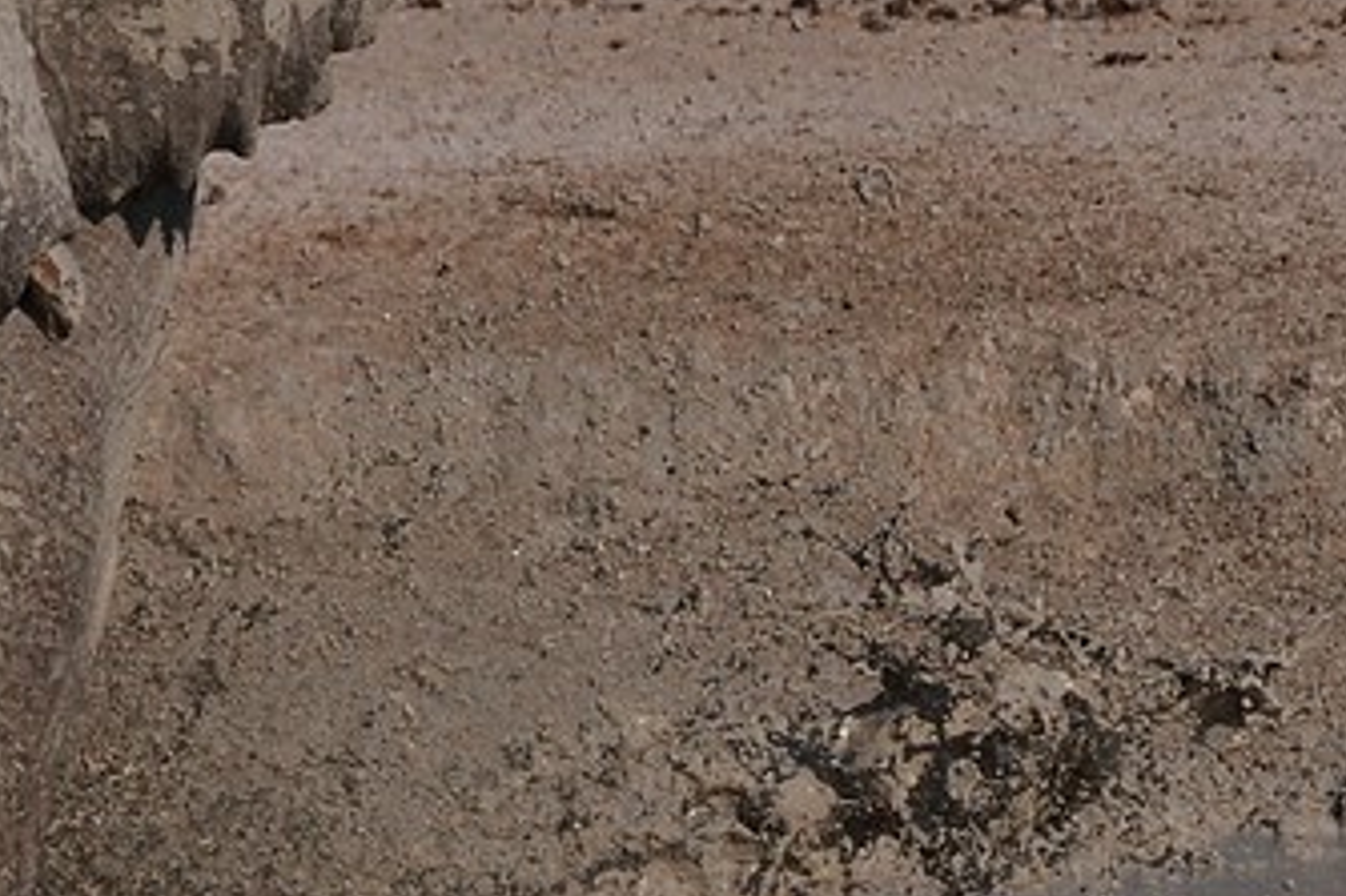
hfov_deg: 1.5
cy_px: 30
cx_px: -285
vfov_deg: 1.0
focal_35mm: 1342
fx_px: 50149
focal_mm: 300
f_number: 8
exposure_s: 1/1600
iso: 200
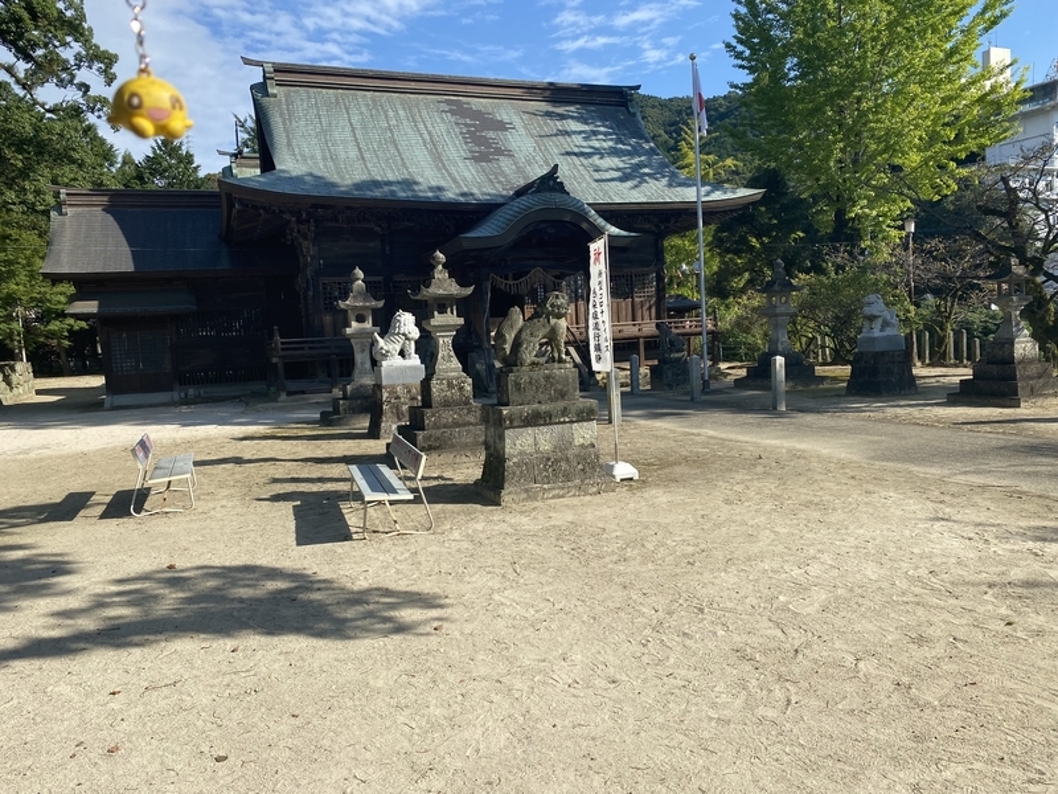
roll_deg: +3.1
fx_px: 795
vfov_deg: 53.1
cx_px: 529
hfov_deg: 67.3
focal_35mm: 26
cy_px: 397
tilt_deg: -4.3
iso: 32
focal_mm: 4.25
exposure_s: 1/2183
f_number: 1.8
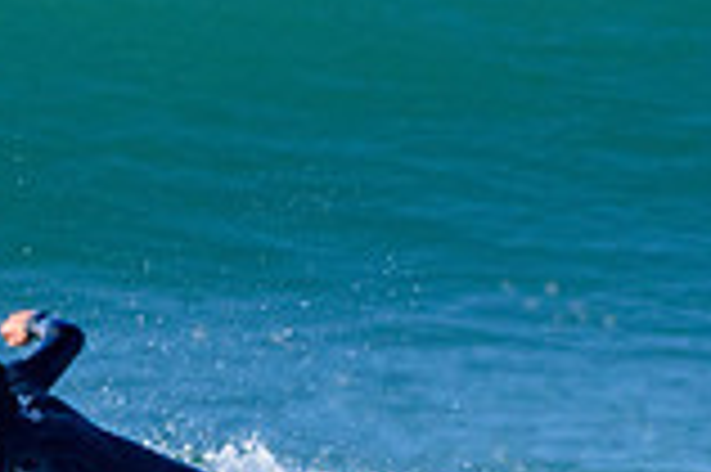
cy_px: 537
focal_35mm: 2753
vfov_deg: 0.5
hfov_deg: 0.7
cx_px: 50
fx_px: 54315
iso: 500
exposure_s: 1/2000
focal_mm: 500
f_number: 5.6
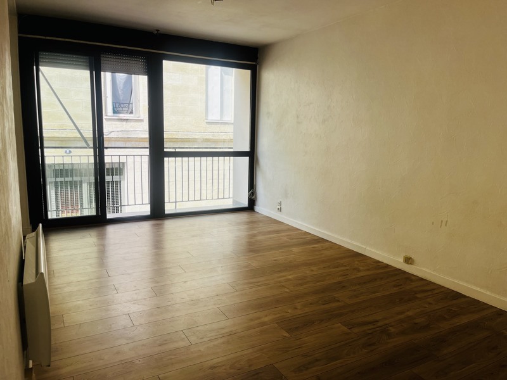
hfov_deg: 67.3
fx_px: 381
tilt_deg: -9.0
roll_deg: -0.9
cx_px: 254
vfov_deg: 53.1
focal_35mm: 26
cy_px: 190
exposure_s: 1/793
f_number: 1.6
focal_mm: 5.1
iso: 50
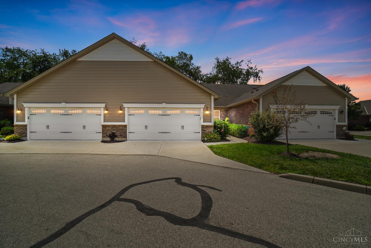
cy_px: 124
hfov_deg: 100.4
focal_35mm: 15
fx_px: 155
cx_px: 186
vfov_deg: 77.3
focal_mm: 10
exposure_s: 1/250
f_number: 7.1
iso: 100
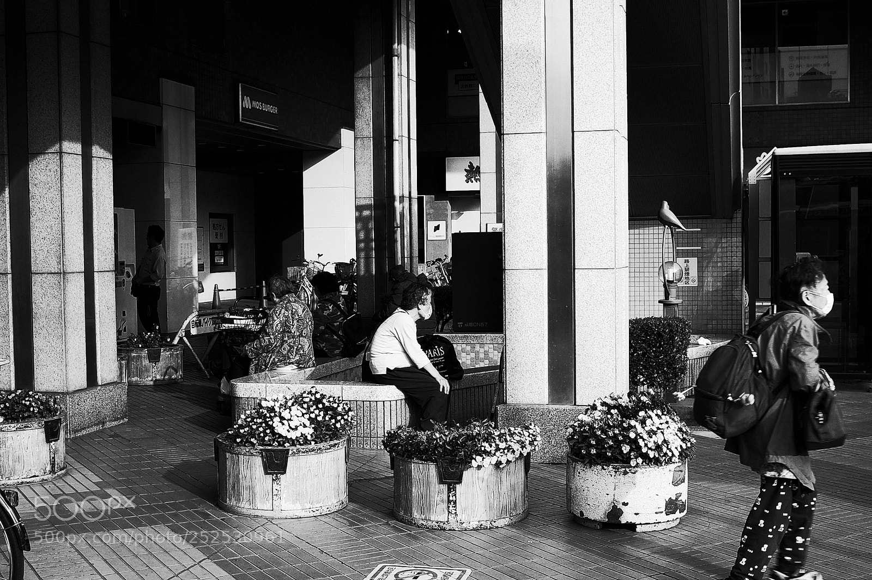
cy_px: 290
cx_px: 436
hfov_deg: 41.9
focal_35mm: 47
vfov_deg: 28.6
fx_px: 1137
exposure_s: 1/180
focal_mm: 18.3
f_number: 5.6
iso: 100
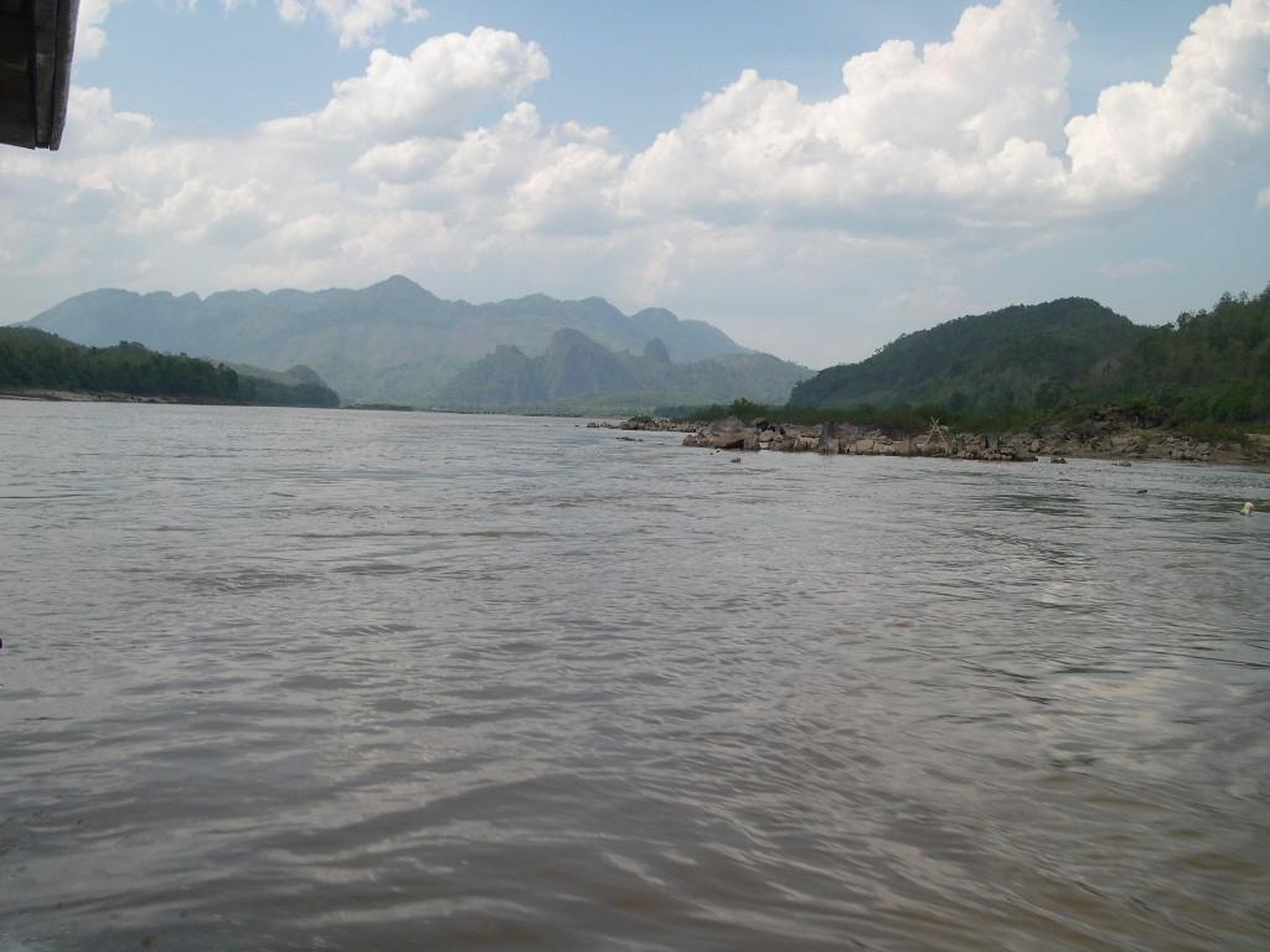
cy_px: 476
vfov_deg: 37.7
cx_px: 635
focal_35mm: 38
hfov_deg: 49.0
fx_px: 1394
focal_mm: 8
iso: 100
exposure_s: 1/238
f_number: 7.6
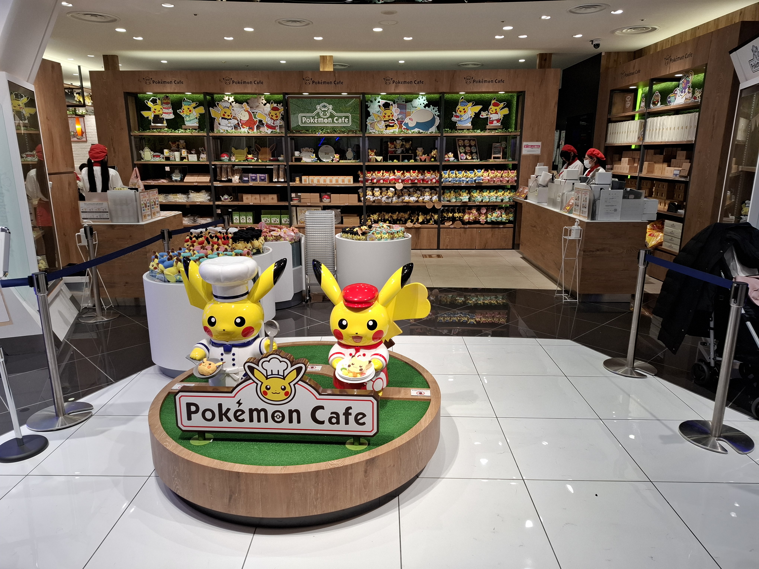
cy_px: 284
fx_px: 504
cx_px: 380
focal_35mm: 23
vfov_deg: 58.9
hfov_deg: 73.9
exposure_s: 1/100
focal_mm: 5.54
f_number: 1.8
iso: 50
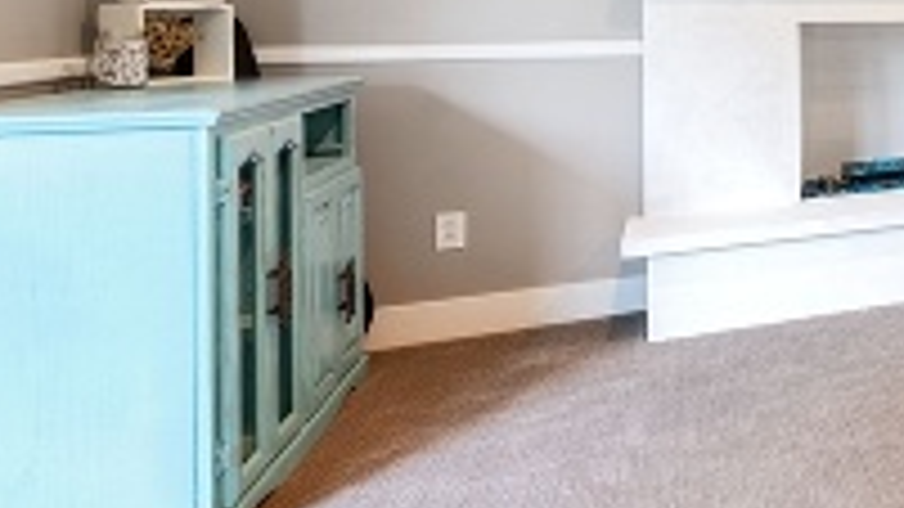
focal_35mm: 40
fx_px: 959
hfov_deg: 28.9
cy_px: 2
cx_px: 1376
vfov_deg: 28.0
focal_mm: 12
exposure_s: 1.3
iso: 100
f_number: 8
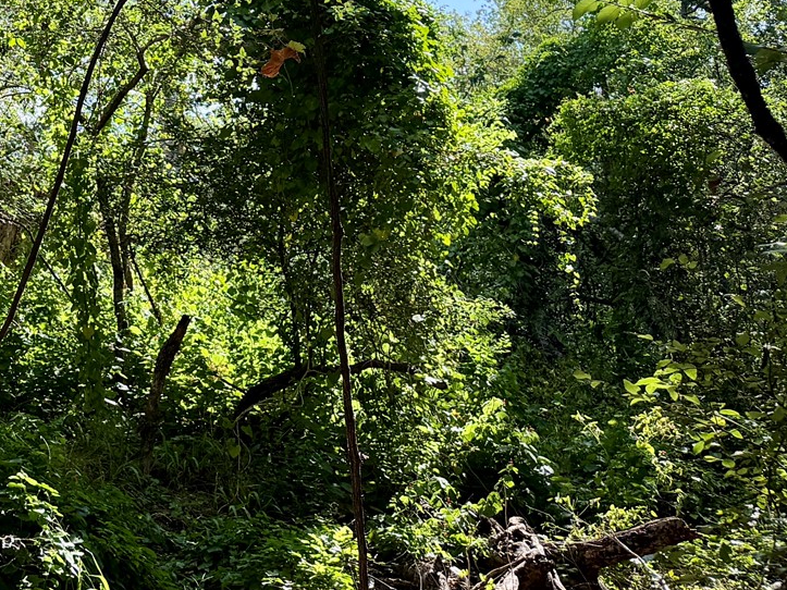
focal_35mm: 68
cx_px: -305
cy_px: 3
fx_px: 1546
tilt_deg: +21.2
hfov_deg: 24.1
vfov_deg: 20.9
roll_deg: -2.6
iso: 100
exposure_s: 1/1314
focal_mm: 6.76
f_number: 1.78
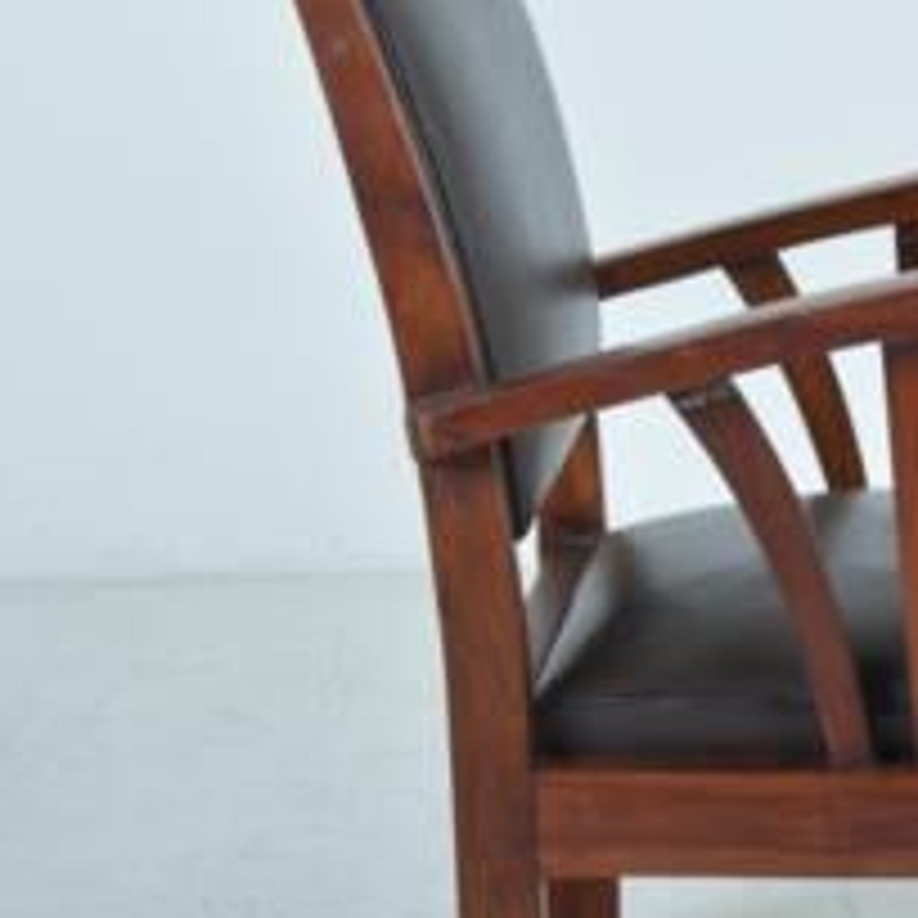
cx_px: 904
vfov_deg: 14.5
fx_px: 3600
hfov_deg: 14.3
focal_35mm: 120
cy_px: 536
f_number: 10
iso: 640
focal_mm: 32
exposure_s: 1/200
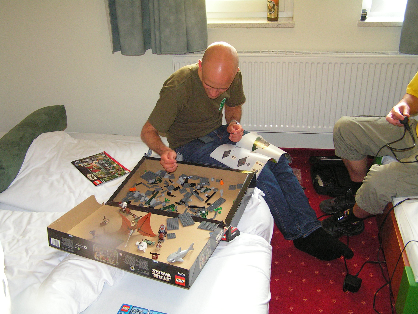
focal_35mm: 38
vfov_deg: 37.7
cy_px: 157
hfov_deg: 49.0
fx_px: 459
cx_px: 209
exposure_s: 1/40
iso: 200
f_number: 2.8
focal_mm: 6.3
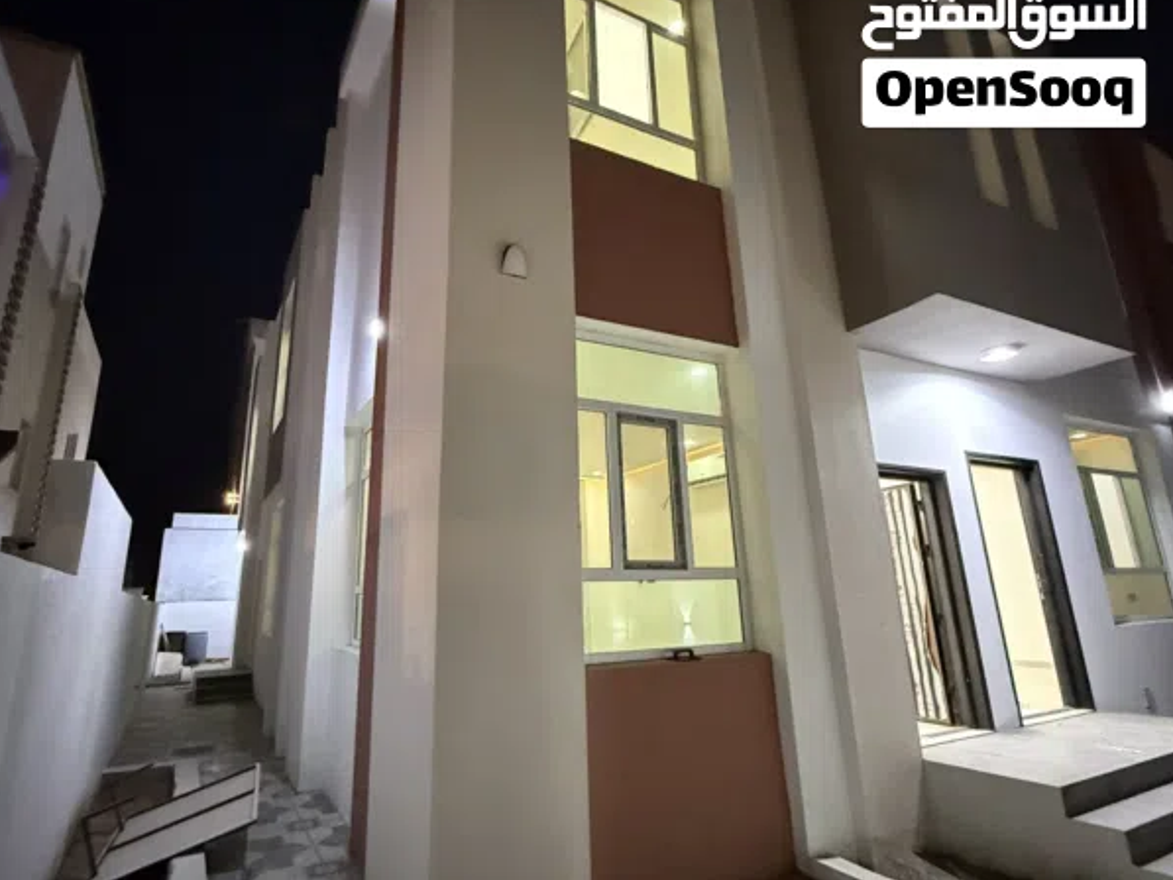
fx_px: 508
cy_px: 411
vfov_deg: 81.7
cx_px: 566
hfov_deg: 98.1
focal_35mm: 15
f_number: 2.2
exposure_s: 1/50
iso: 1250
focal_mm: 2.22
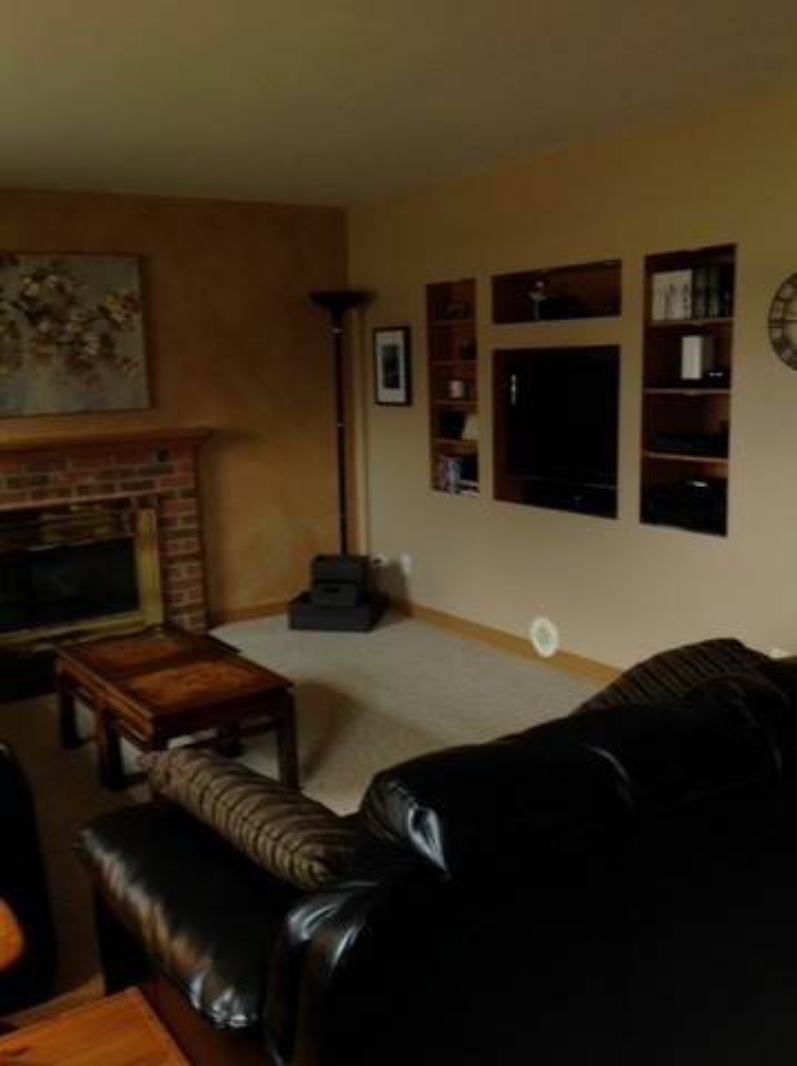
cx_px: 398
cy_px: 533
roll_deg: +0.6
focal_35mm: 35
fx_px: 1076
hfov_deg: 40.6
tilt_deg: -6.0
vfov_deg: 52.7
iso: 80
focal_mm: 4.28
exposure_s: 1/15
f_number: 2.4
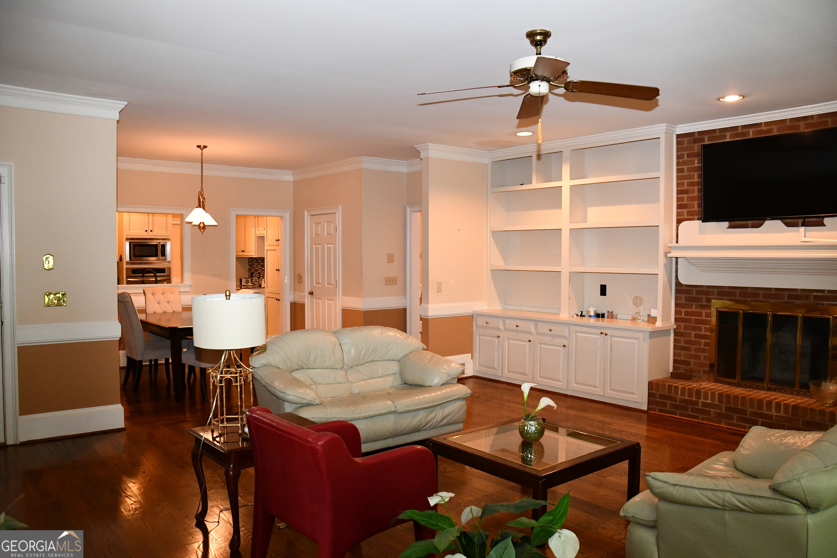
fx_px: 628
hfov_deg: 67.4
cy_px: 279
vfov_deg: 47.9
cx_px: 418
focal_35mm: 27
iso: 2500
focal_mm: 18
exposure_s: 1/60
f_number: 4
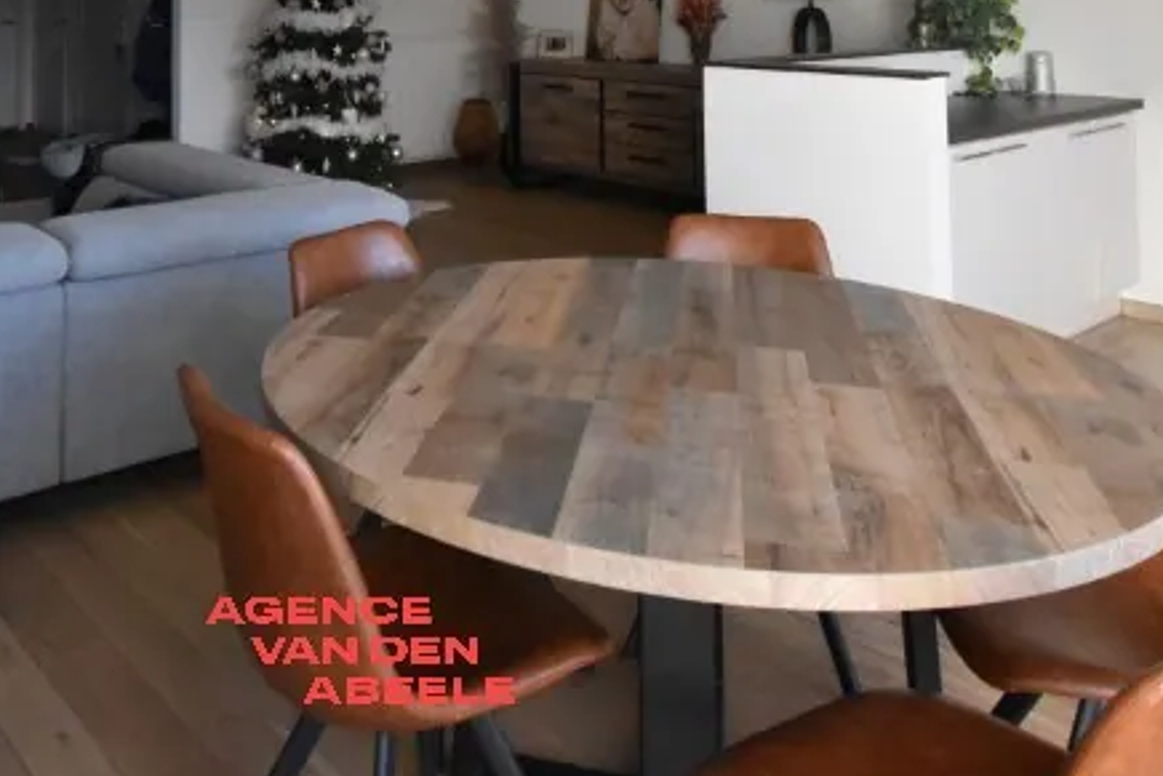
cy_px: -59
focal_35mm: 33
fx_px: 1066
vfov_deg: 34.9
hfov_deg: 55.6
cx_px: 360
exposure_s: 1/640
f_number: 5.6
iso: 3200
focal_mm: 10
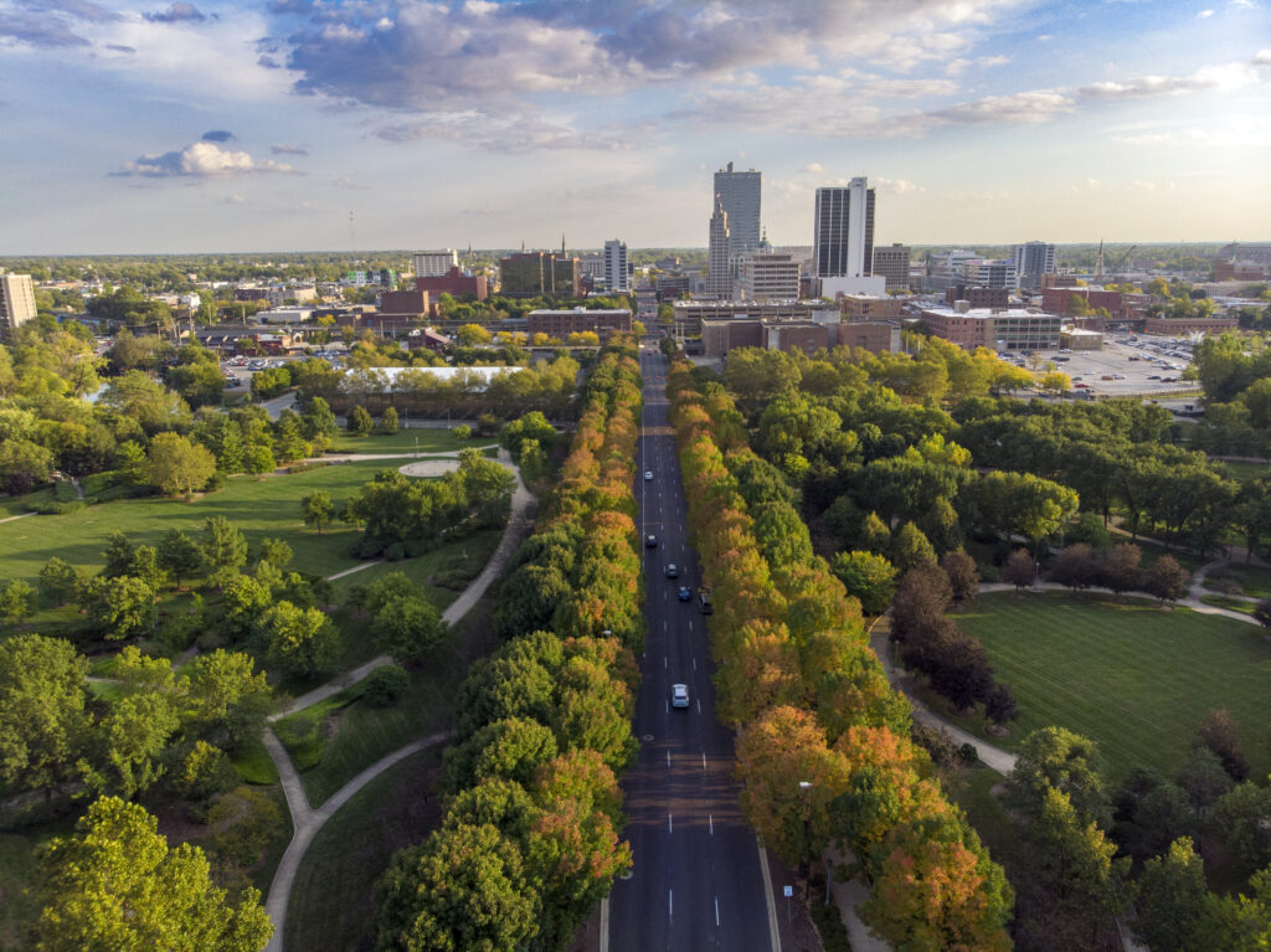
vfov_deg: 56.8
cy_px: 476
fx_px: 881
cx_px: 636
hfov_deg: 71.6
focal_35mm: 24
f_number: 2.8
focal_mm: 4.5
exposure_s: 1/500
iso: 100
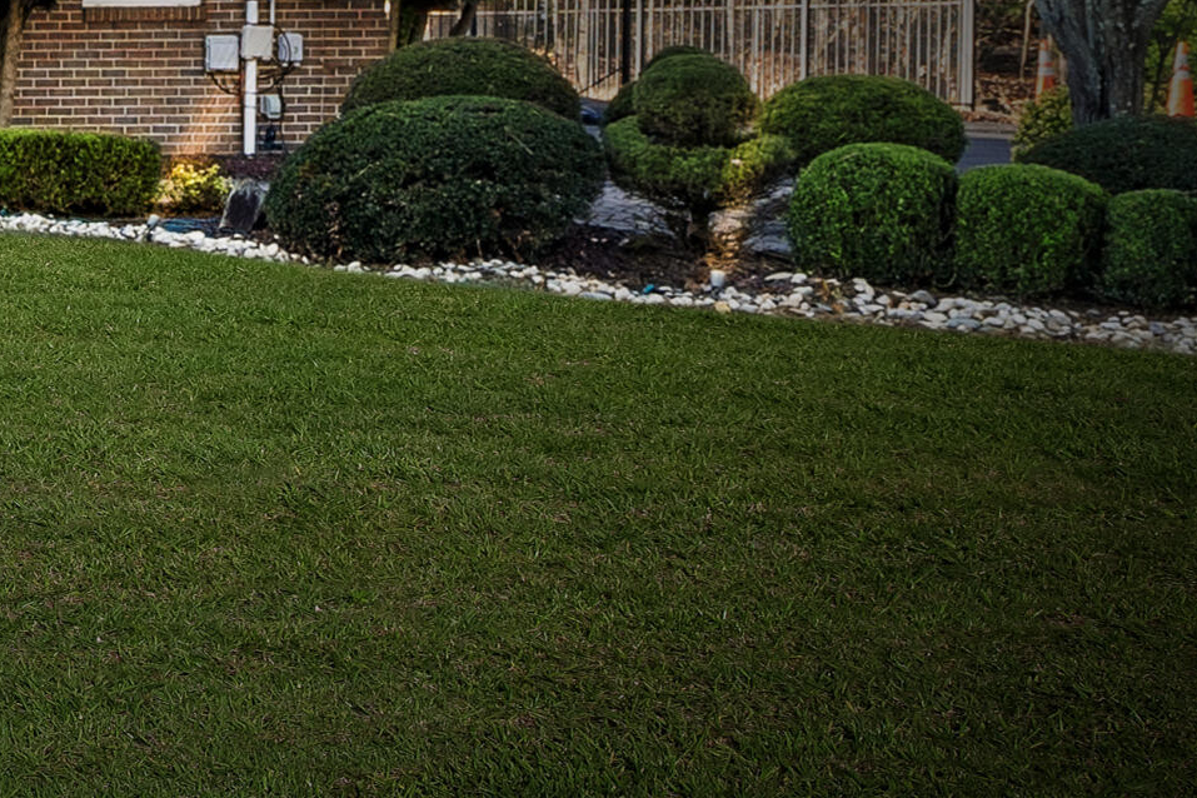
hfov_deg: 27.5
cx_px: -632
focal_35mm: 47
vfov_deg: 24.4
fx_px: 1563
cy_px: -283
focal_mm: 10
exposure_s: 1/13
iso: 200
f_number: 9
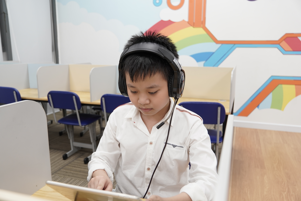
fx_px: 263
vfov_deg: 41.7
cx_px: 150
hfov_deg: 59.5
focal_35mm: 32
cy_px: 100
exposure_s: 1/100
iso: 400
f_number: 2.8
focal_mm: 21
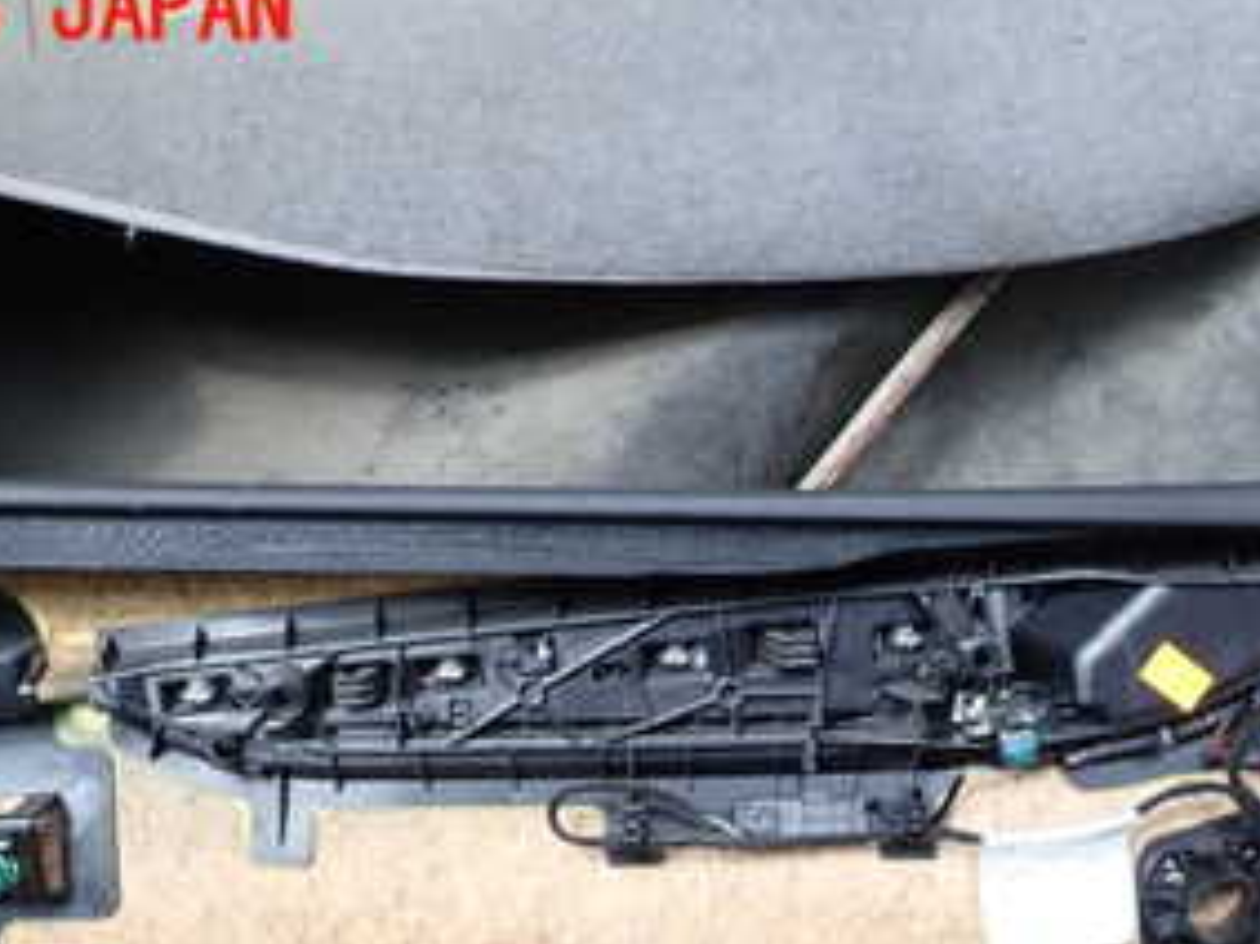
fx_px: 1928
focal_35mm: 53
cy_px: 957
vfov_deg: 26.0
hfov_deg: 35.9
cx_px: 819
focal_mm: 4.5
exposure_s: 1/100
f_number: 2.8
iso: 100
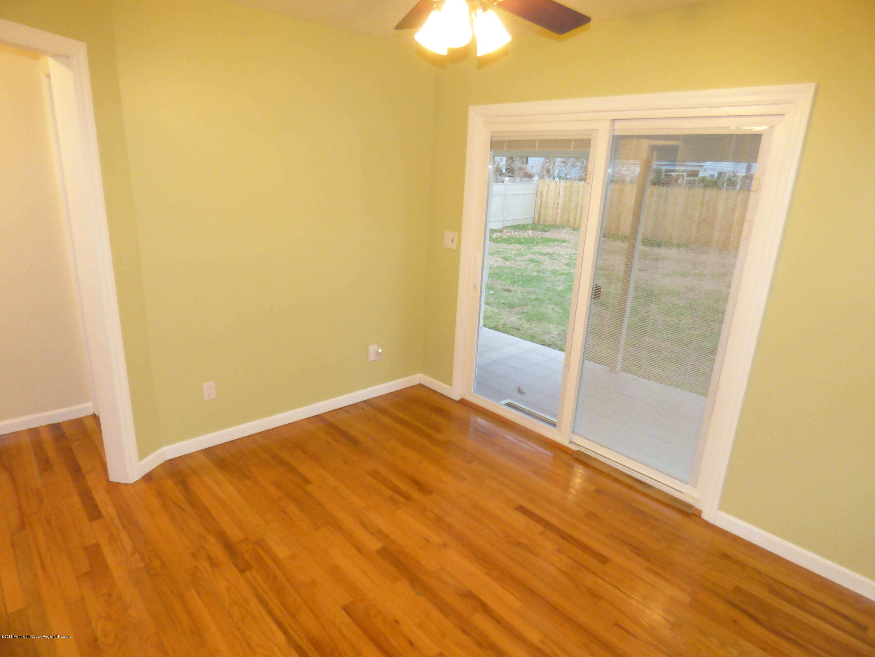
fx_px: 506
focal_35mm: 20
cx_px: 438
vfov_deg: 66.0
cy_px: 328
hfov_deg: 81.7
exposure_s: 1/50
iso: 500
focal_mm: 3.58
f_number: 2.8
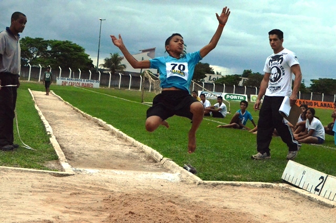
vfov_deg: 16.5
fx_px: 768
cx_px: 168
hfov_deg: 24.7
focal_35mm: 82
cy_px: 112
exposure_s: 1/1000
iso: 6400
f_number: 11
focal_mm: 55
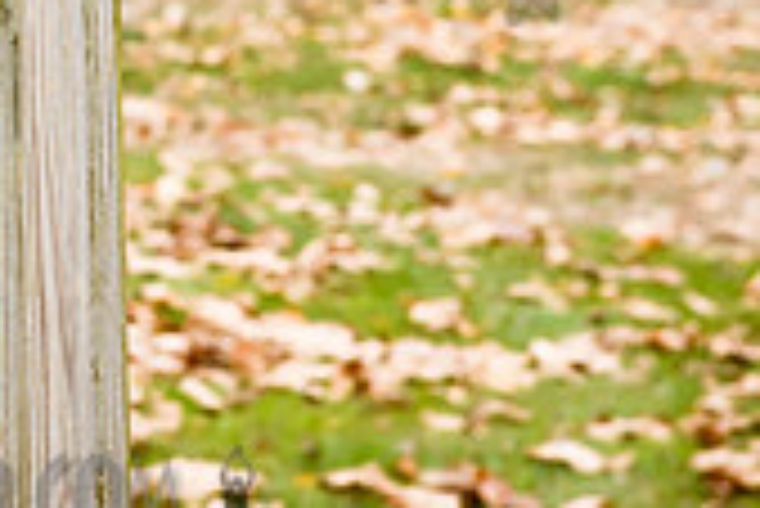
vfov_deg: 4.7
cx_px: -49
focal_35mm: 288
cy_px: -272
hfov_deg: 7.1
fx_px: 6085
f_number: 4.5
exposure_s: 1/320
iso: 200
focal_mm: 56
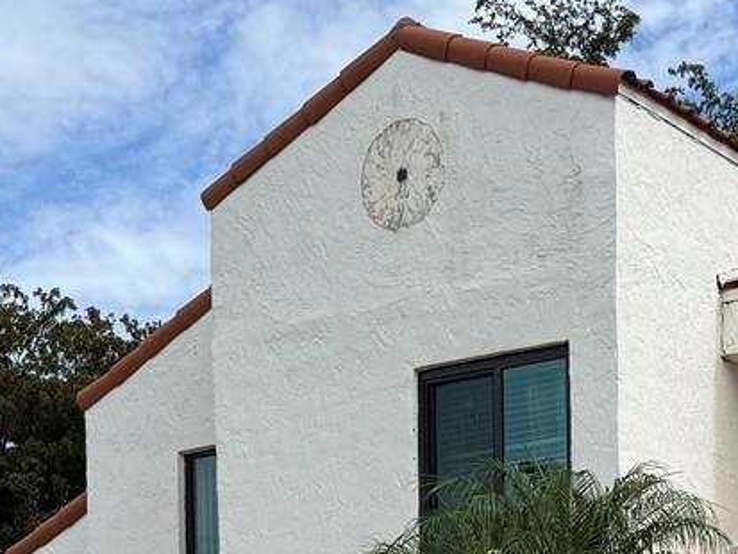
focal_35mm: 93
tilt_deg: +0.2
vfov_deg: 14.6
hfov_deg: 20.5
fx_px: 1983
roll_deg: +0.7
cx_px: 699
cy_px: 886
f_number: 1.78
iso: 80
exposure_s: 1/4608
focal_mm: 6.76
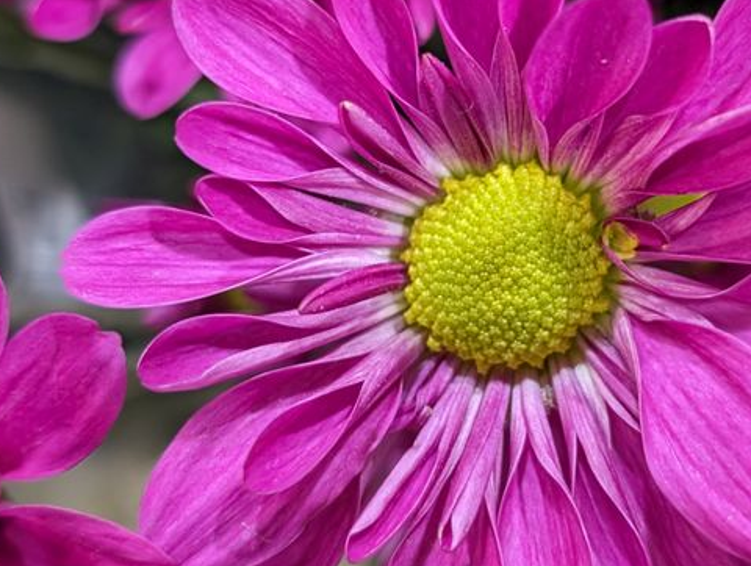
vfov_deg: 23.0
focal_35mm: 64
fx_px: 1391
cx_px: 502
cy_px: 249
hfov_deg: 30.0
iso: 805
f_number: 1.68
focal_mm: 6.9
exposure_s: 1/120
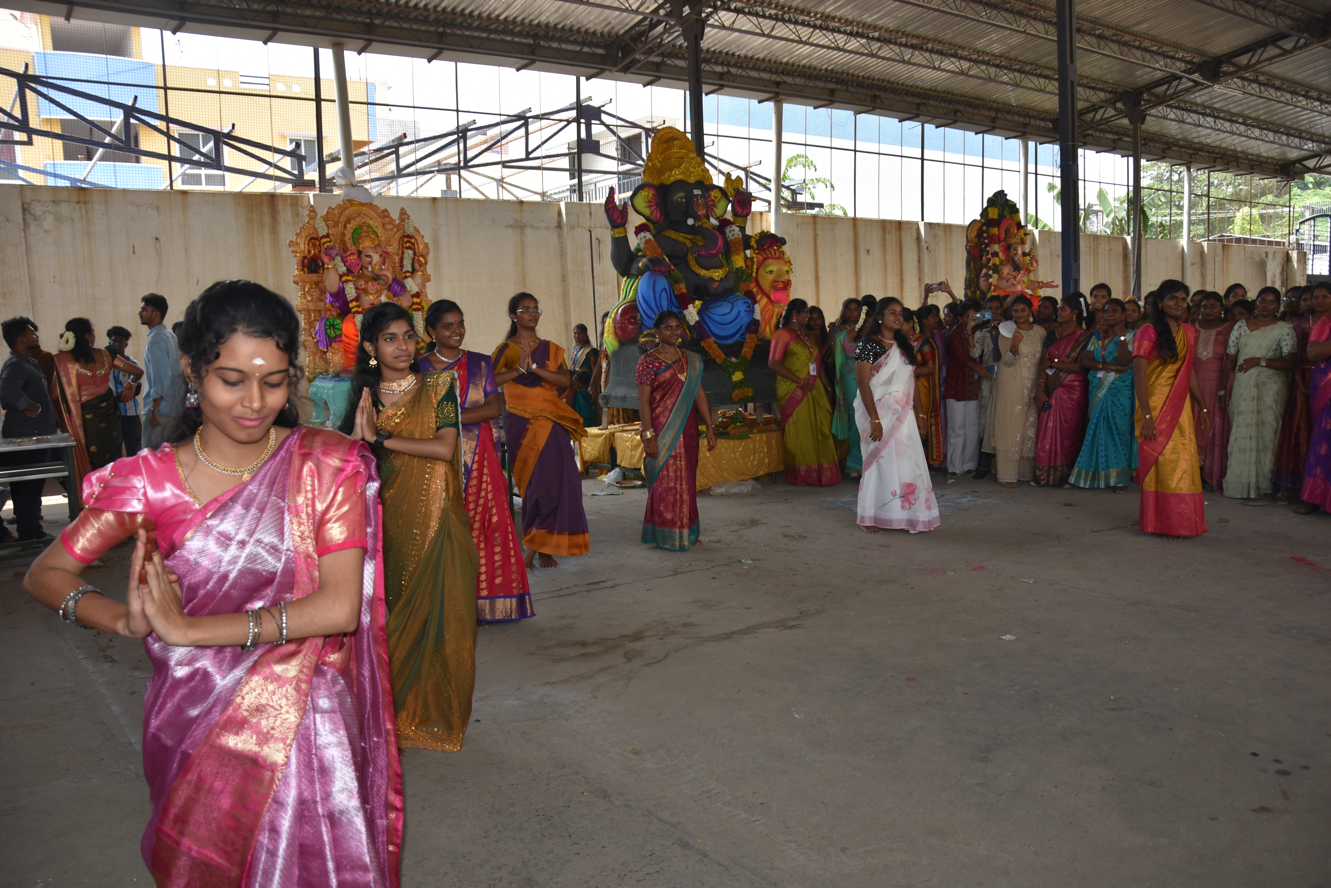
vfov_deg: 48.0
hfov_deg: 67.4
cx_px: 666
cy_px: 444
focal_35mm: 27
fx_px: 998
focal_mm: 18
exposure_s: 1/250
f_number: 3.5
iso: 110
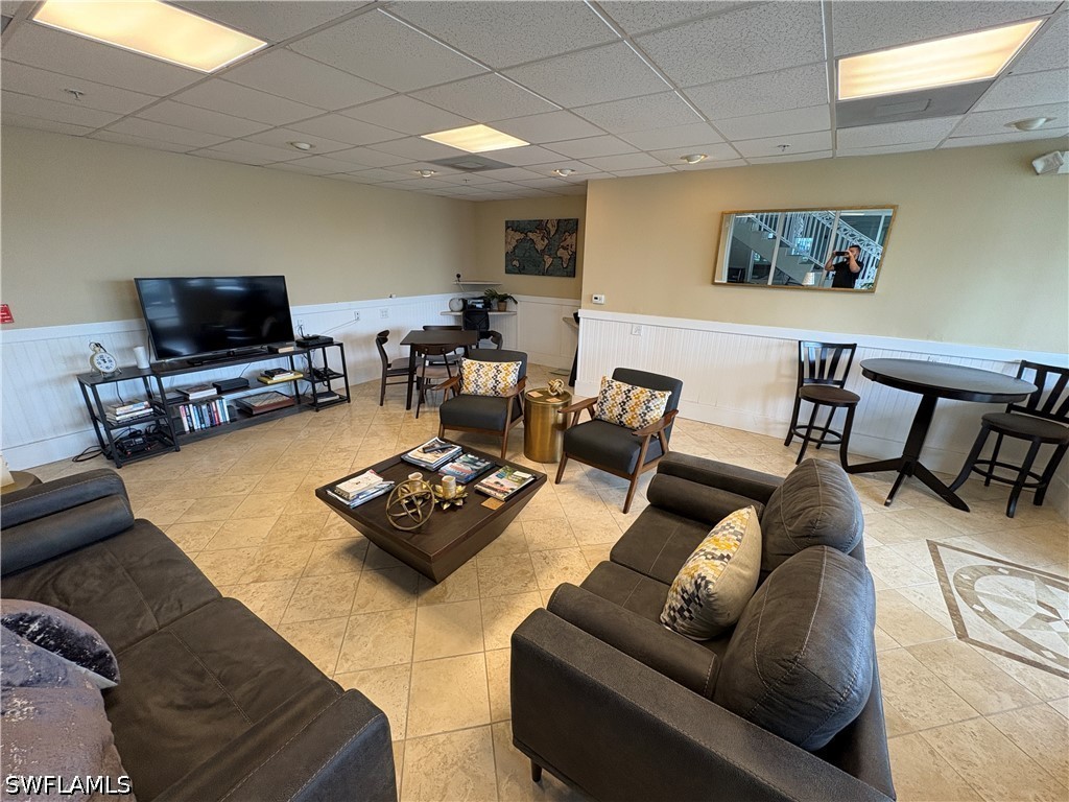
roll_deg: -0.2
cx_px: 534
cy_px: 401
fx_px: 432
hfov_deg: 102.1
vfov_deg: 85.7
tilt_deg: -18.9
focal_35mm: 14
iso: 125
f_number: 2.2
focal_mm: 2.22
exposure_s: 1/60
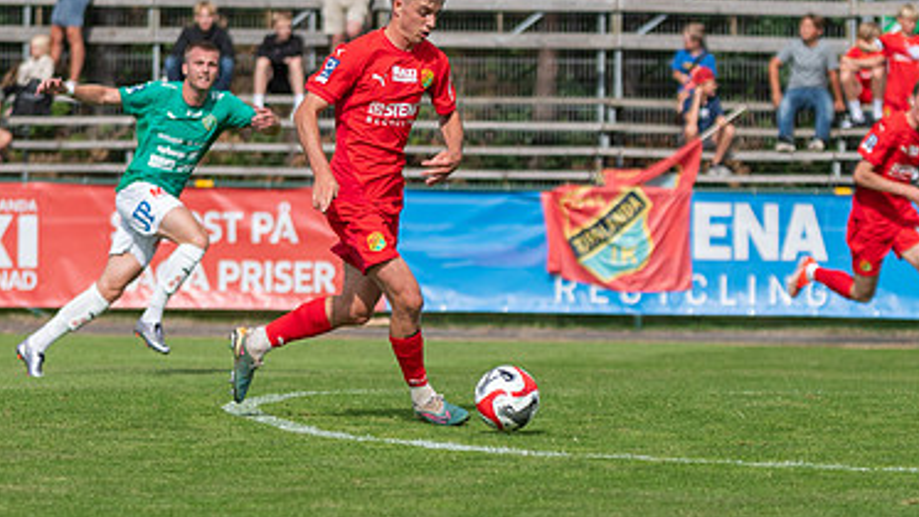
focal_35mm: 381
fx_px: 9286
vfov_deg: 3.2
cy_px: 222
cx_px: 414
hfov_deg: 5.7
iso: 110
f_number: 3.2
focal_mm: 130
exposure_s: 1/1600
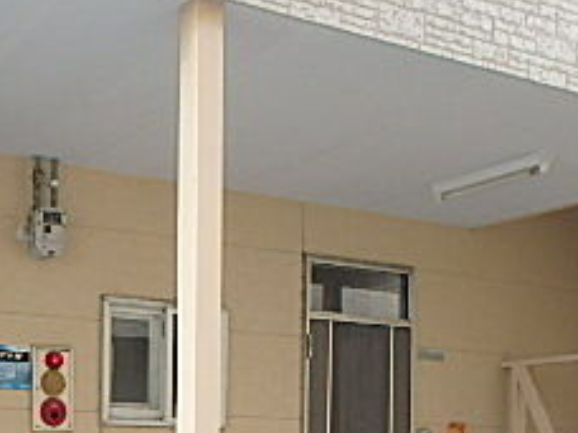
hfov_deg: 31.2
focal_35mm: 59
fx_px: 985
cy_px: 511
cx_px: 56
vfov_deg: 22.9
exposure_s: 1/60
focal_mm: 3.7
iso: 125
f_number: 3.5
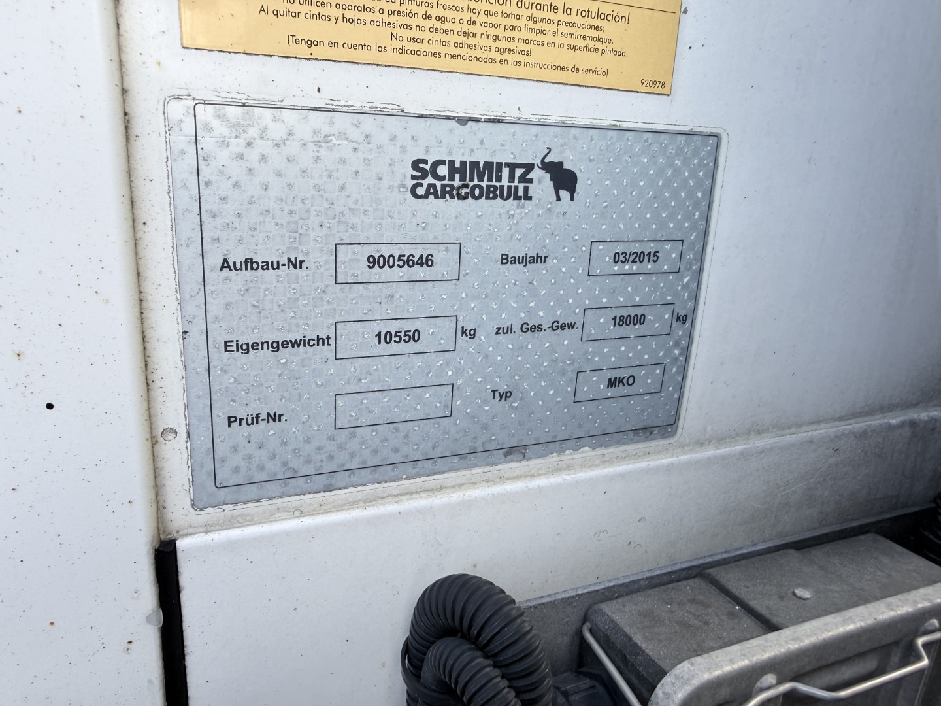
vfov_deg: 56.8
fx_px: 652
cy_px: 353
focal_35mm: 24
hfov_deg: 71.6
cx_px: 470
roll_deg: -0.8
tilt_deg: -16.8
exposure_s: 1/190
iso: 40
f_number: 2.2
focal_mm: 2.22
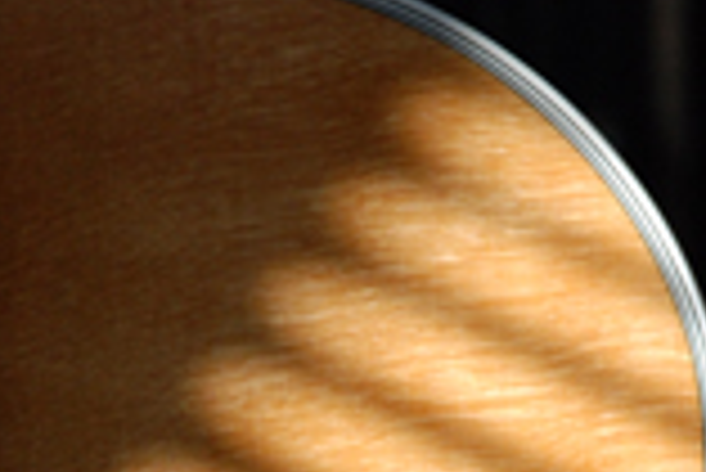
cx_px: 355
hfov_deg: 4.8
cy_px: 530
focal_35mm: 429
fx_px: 8421
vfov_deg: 3.2
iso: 800
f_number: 5.6
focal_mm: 112
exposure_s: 1/320
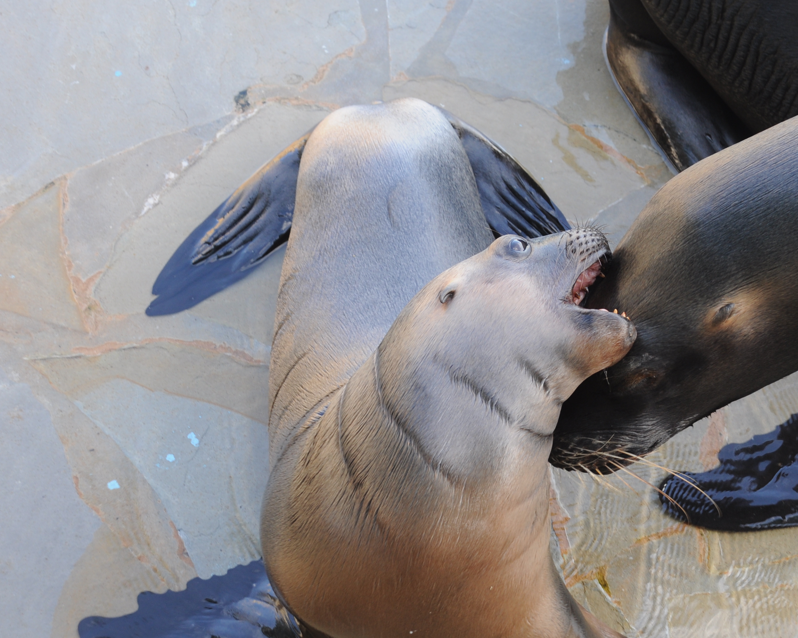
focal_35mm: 67
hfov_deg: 28.1
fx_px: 1576
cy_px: 340
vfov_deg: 22.9
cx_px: 586
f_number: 5.6
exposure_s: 1/80
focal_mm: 31
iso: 250
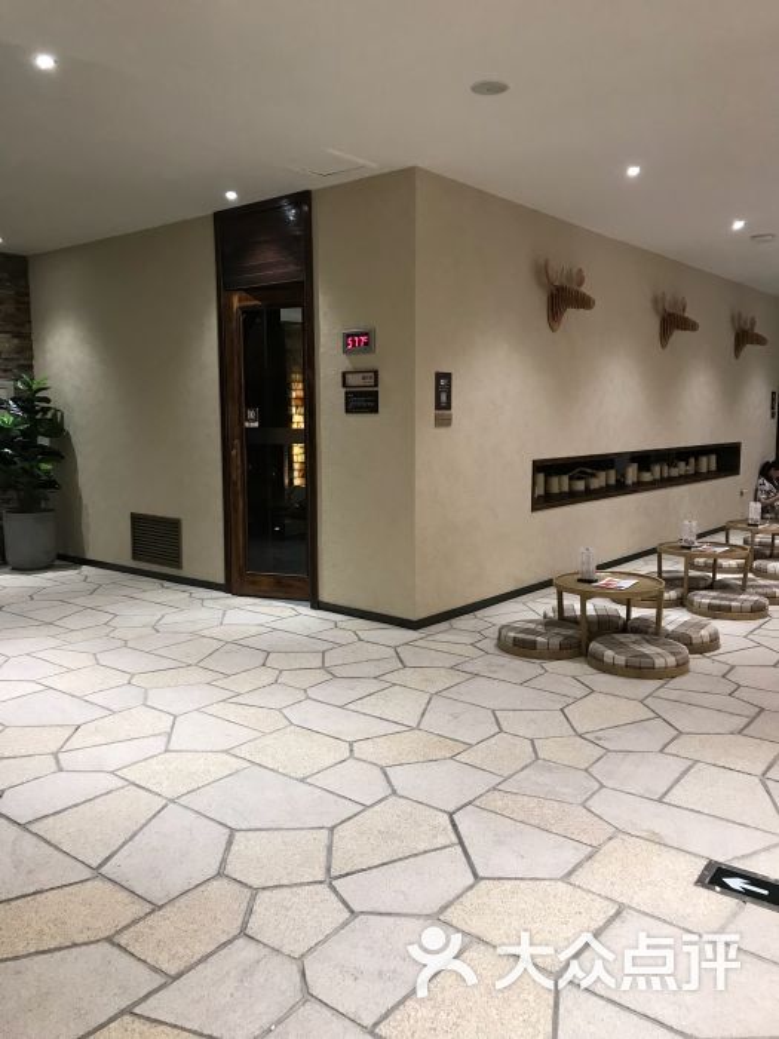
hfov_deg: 49.7
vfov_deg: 63.4
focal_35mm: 28
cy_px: 520
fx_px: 840
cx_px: 390
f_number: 1.8
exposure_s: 1/17
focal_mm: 3.99
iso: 50
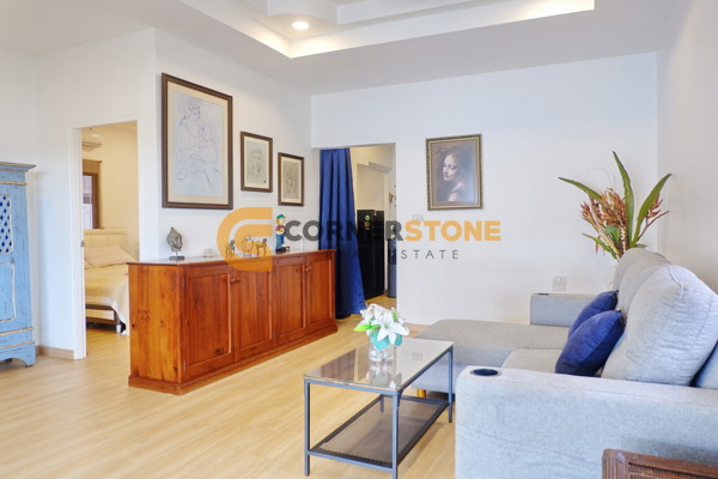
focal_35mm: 24
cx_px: 359
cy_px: 240
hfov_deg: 73.7
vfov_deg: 53.1
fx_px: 479
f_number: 3.5
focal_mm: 16
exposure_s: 1/26
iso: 200
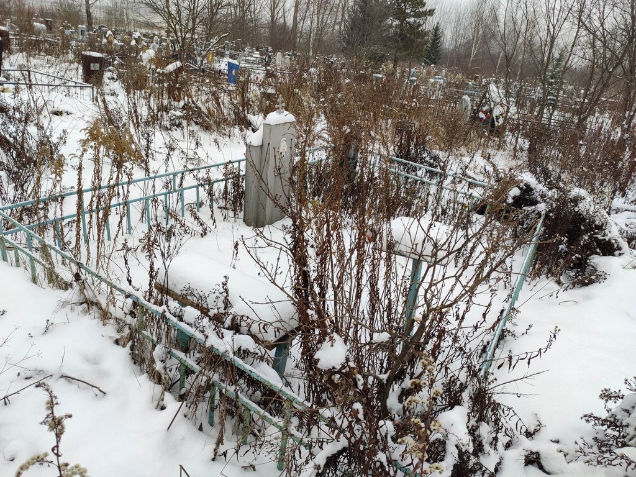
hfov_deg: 67.3
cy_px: 238
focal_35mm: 26
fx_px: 478
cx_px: 318
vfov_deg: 53.1
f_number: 1.75
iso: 112
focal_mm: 4.77
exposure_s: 1/332
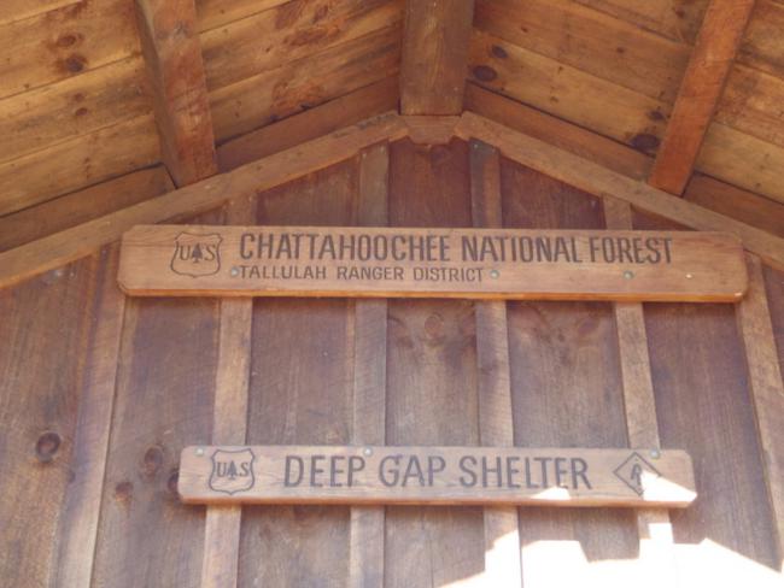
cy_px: 294
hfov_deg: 34.3
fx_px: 1269
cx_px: 392
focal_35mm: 56
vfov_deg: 26.1
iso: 200
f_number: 5.1
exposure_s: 1/20
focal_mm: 10
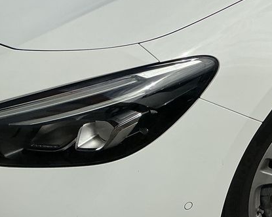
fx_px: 636
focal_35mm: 79
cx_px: 370
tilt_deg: -17.8
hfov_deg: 21.4
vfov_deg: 18.3
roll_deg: -1.0
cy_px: -55
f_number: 1.8
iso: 25
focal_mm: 3
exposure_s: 1/4065
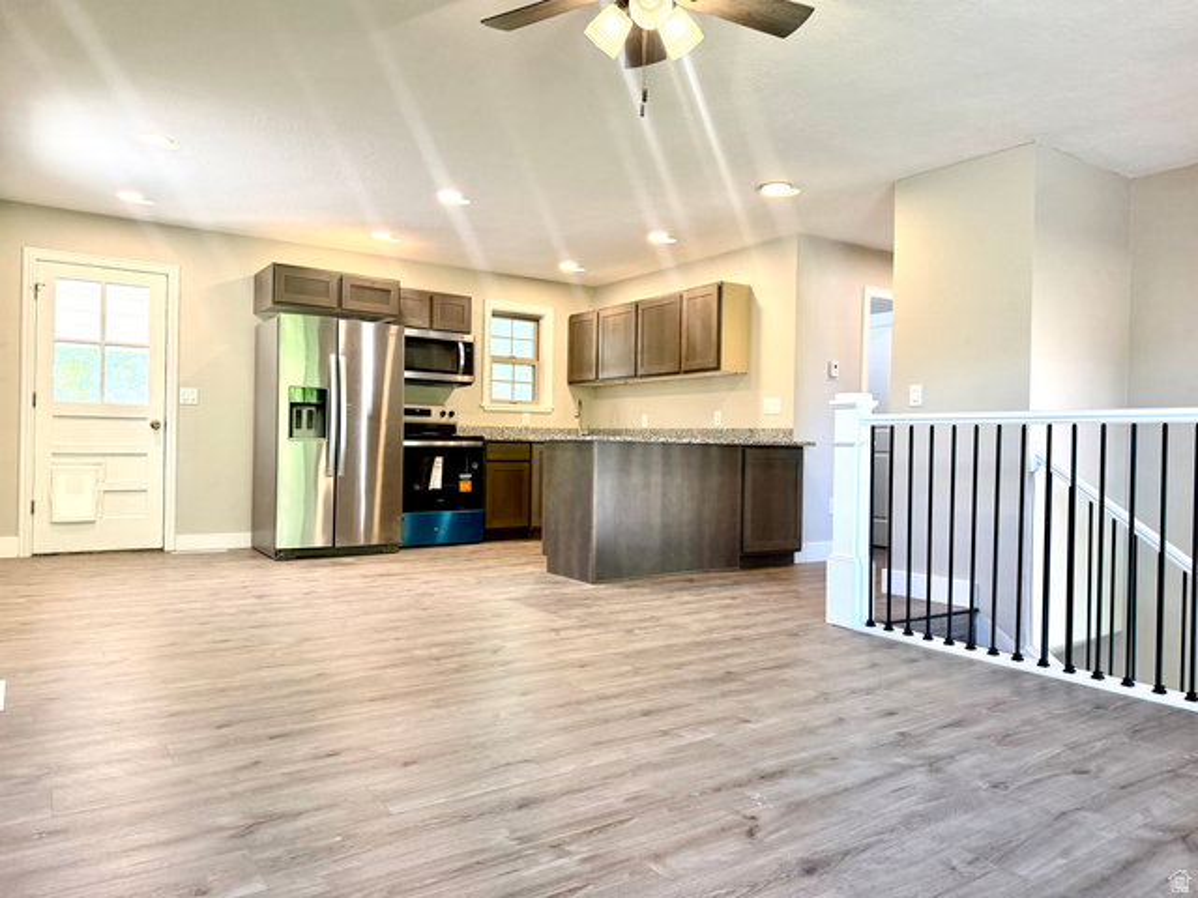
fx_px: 831
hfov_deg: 71.6
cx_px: 599
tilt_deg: -0.9
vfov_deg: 56.8
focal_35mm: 24
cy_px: 449
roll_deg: -0.8
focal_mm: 6.76
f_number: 1.78
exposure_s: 1/144
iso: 200
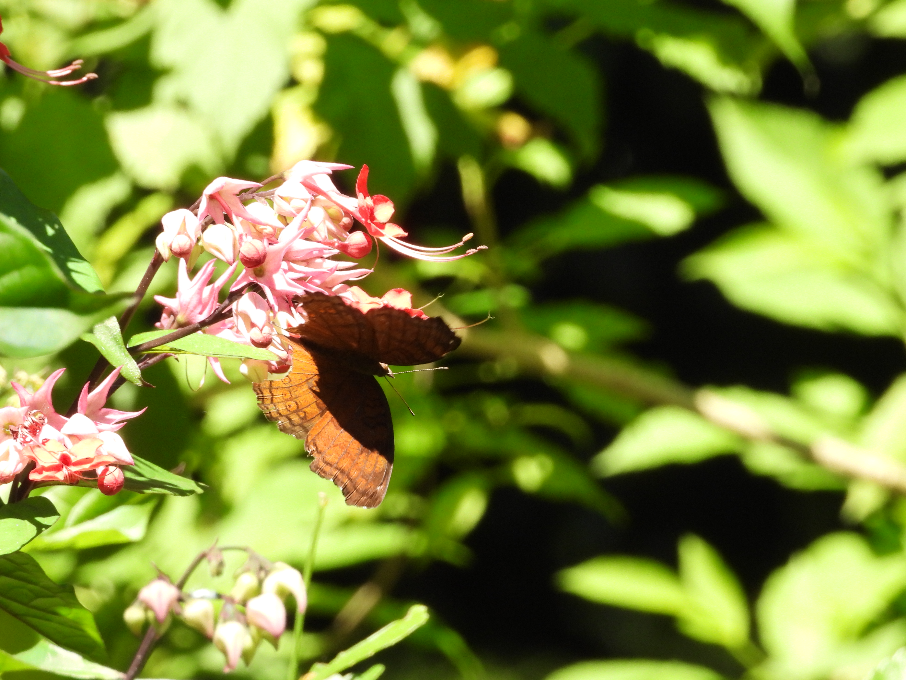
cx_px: 453
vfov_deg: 2.3
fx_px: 17012
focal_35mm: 650
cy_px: 340
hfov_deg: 3.1
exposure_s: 1/200
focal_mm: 117
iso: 400
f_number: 8
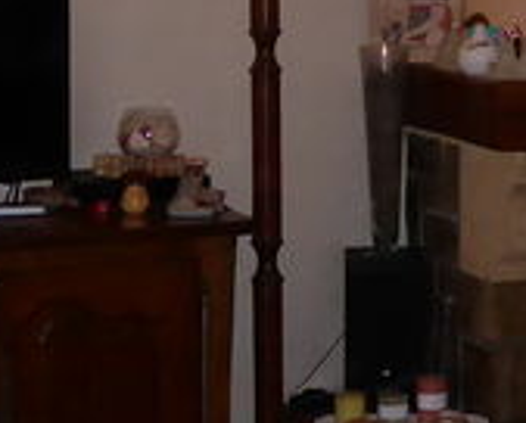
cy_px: 9
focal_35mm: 144
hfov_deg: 13.0
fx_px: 2247
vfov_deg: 10.7
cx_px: 613
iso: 200
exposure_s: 1/60
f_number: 3.3
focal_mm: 4.3
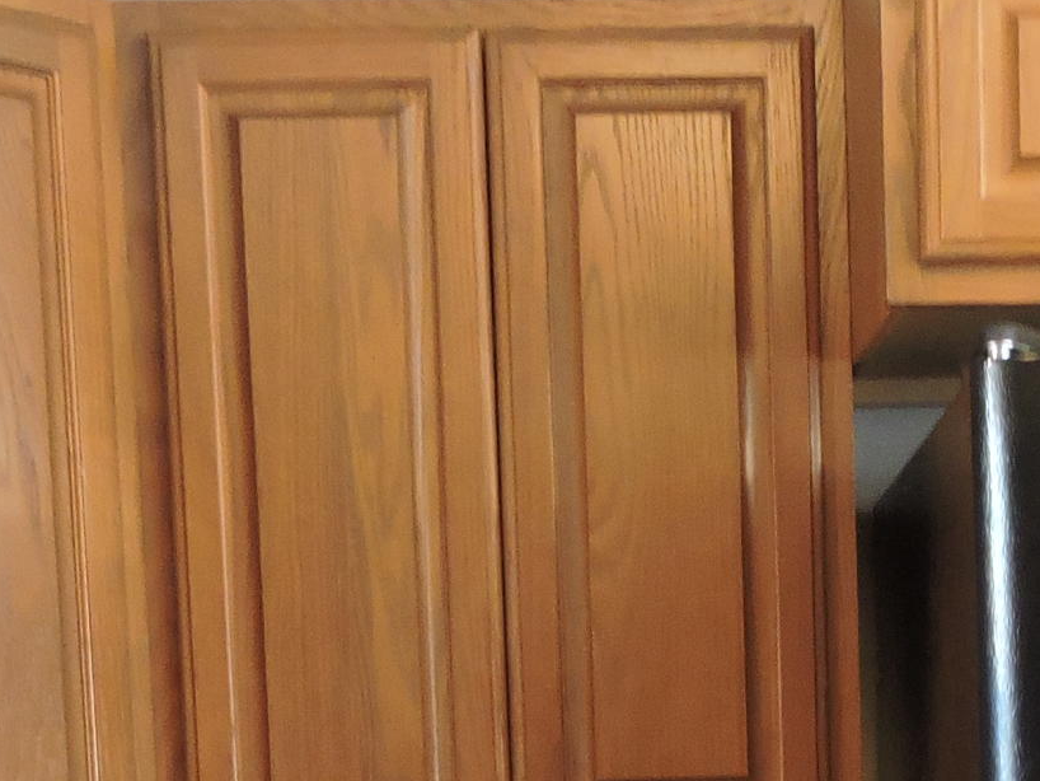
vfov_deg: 15.6
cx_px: 741
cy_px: 1144
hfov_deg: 22.1
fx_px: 2645
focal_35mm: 88
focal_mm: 4.3
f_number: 3.3
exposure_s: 1/8
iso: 400
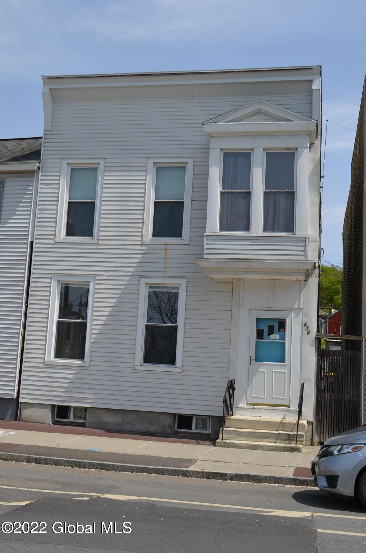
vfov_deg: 46.5
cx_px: 183
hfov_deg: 31.7
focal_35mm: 42
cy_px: 276
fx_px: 644
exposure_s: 1/320
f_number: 9
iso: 100
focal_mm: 28
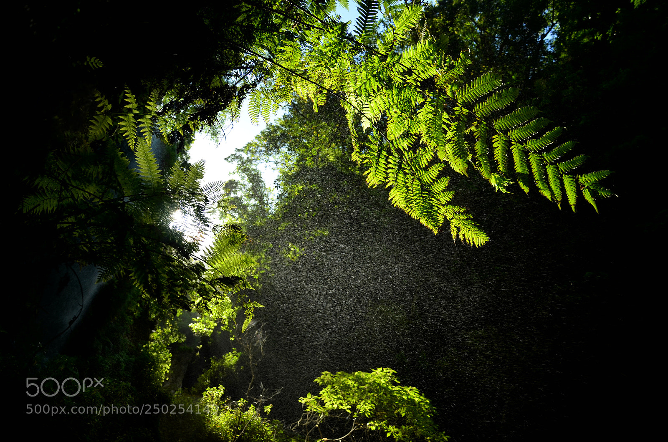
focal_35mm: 27
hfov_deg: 67.5
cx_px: 334
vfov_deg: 47.7
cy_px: 221
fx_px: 500
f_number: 4
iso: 100
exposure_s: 1/125
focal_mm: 18
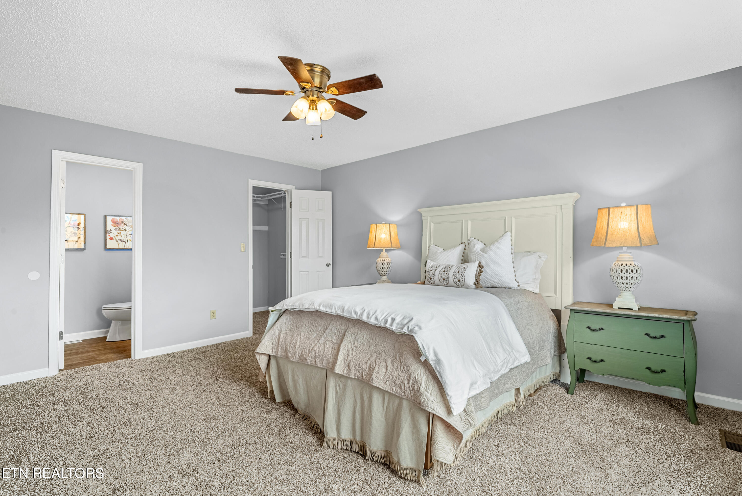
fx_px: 330
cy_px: 248
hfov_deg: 96.7
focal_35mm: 16
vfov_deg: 73.8
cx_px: 371
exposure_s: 1/100
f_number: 8
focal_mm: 16
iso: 200
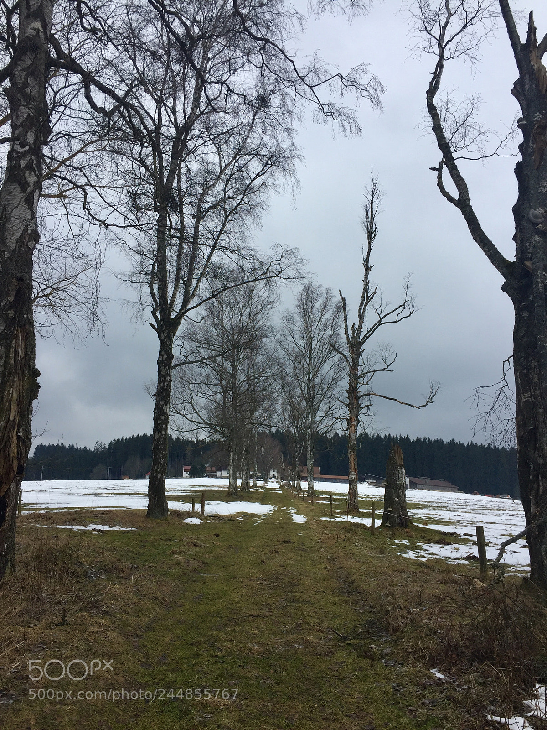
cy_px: 365
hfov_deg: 48.2
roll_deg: -2.6
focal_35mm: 29
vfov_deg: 61.7
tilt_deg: +9.8
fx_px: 611
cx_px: 274
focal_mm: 4.15
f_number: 2.2
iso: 32
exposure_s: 1/549
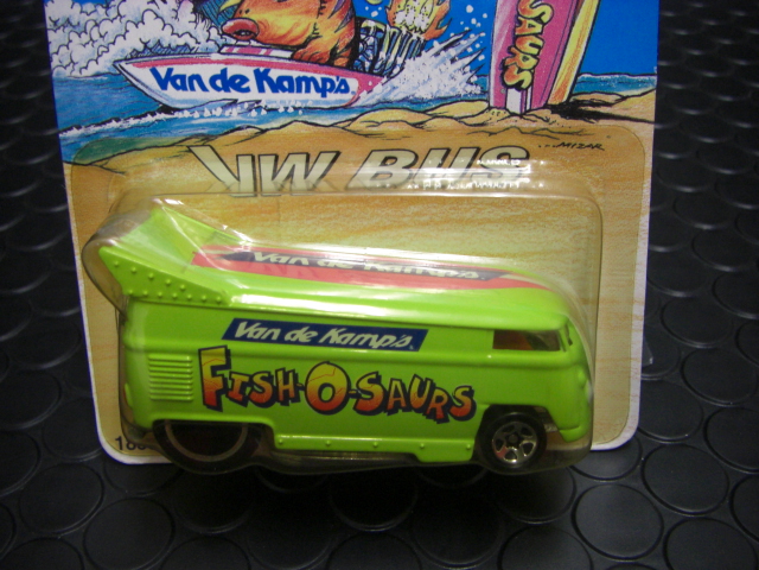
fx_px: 833
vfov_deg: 37.7
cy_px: 285
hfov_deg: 49.0
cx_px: 380
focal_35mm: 38
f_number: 3.4
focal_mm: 6.3
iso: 200
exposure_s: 1/40
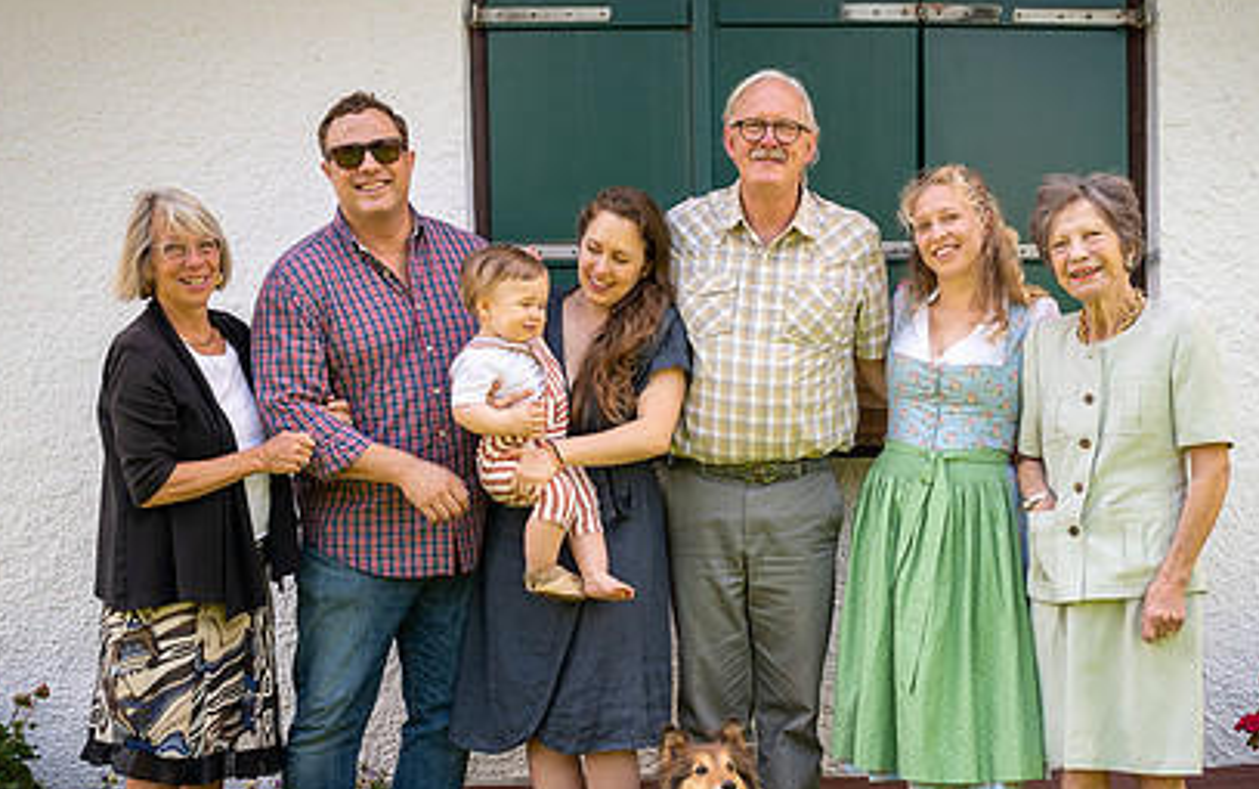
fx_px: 1751
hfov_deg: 39.4
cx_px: 747
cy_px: 565
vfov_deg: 25.2
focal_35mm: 51
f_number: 8
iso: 250
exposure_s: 1/200
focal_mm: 33.5
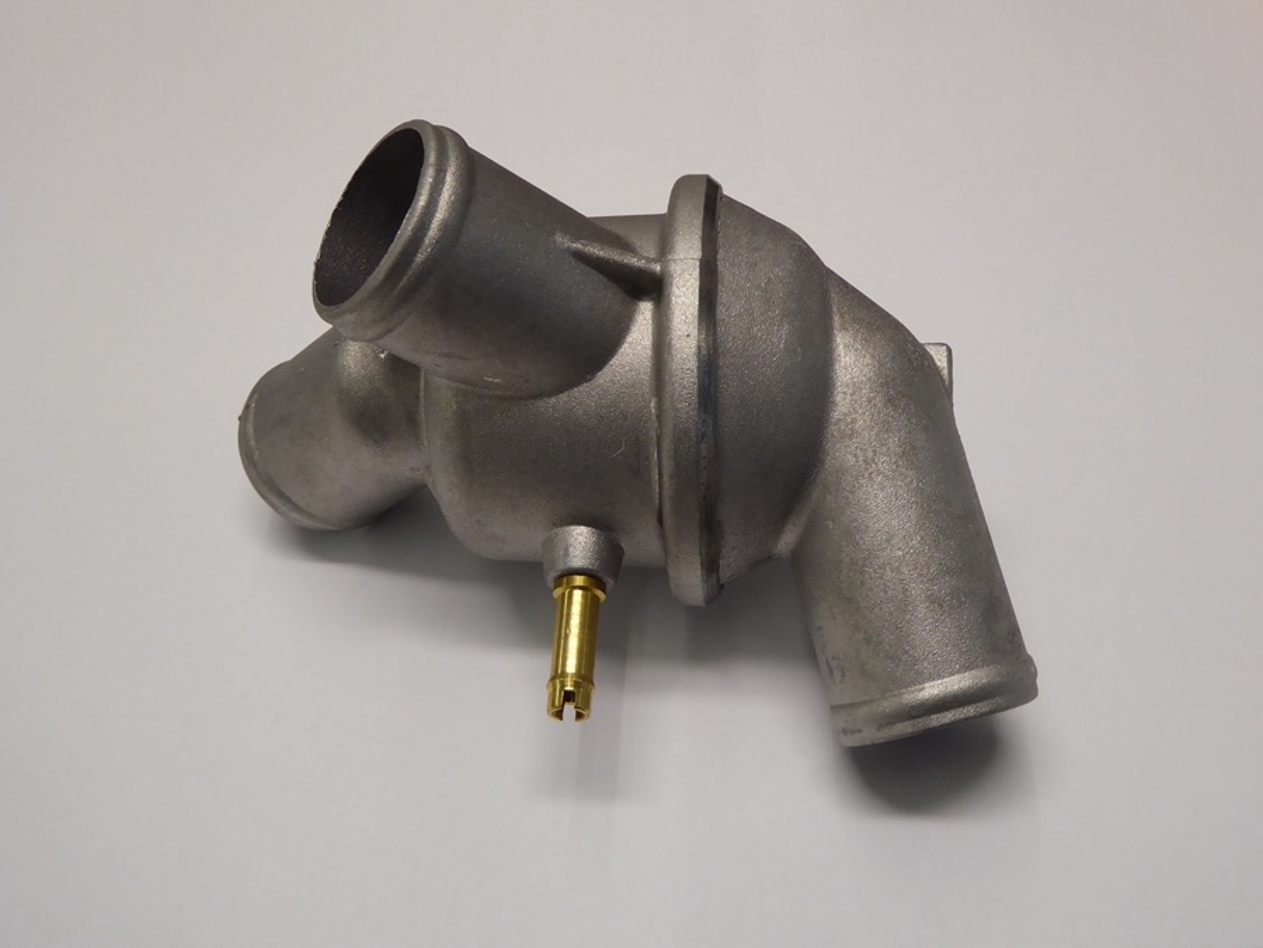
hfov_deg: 51.4
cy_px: 474
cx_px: 632
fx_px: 1313
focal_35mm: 36
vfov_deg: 39.7
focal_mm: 6.3
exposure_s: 1/60
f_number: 3.7
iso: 320
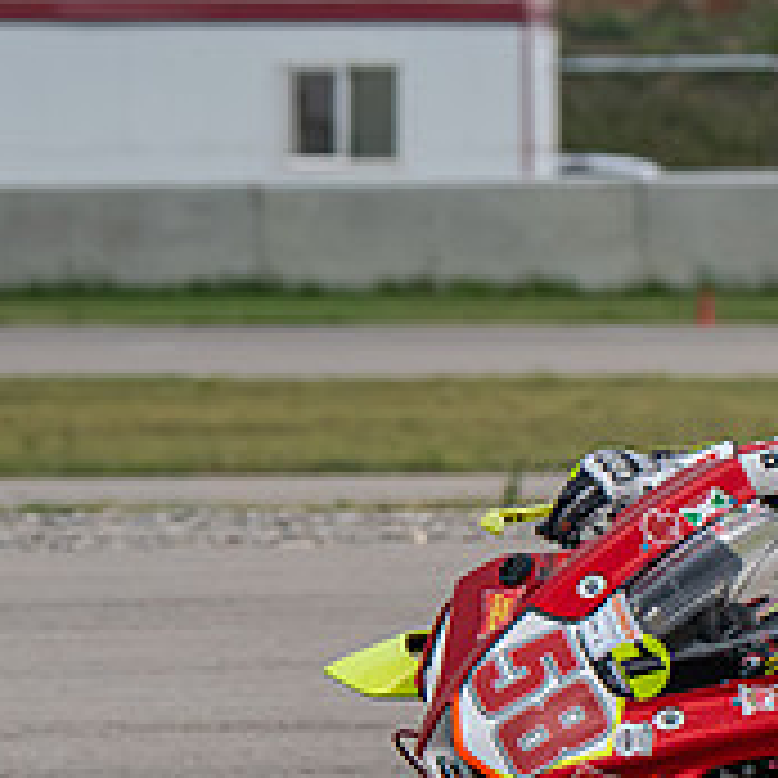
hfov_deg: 2.5
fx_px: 17520
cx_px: 982
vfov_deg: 2.5
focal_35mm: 689
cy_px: 794
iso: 900
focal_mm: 180
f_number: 6.3
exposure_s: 1/1250
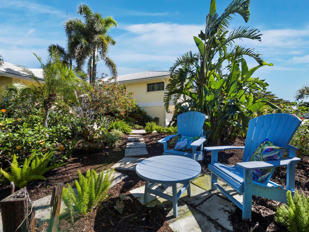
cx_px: 154
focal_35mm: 14
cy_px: 116
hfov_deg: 102.0
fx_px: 125
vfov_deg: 85.7
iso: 400
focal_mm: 7
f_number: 11
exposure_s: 1/250
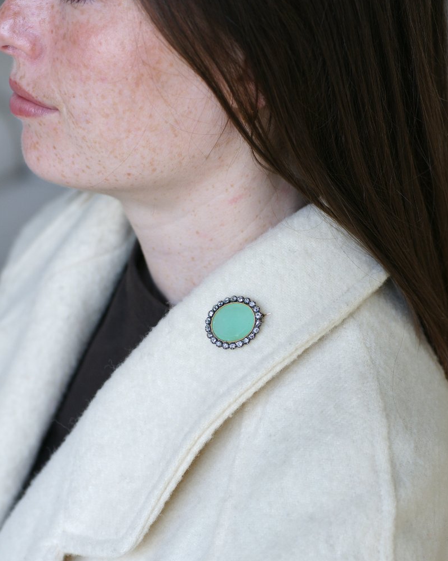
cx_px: 224
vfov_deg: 16.2
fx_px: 1973
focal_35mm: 119
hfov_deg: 13.0
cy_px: 333
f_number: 3.2
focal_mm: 70
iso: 200
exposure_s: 1/125
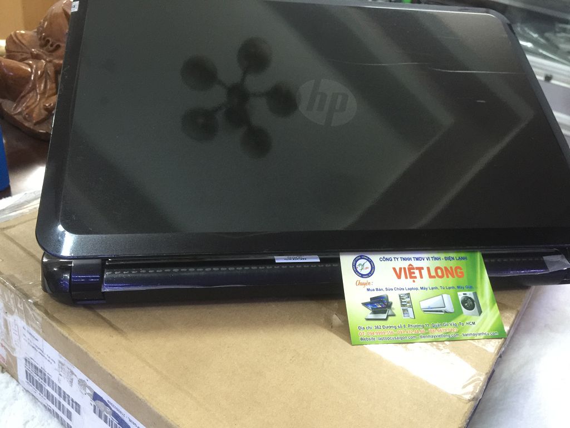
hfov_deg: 61.7
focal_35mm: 29
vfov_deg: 48.2
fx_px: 478
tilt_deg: -30.0
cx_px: 285
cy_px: 214
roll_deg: -11.2
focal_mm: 4.15
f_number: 2.2
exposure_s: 1/8
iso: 125
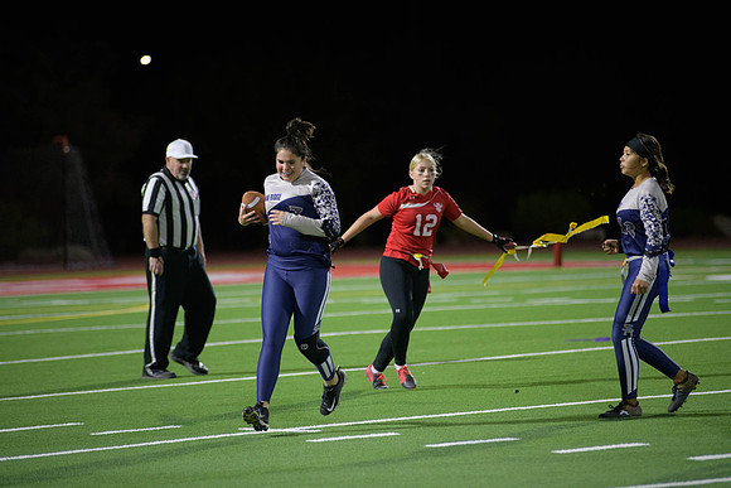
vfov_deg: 6.9
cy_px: 244
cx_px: 366
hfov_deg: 10.3
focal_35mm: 200
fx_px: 4062
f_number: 2.8
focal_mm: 200
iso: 3600
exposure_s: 1/640
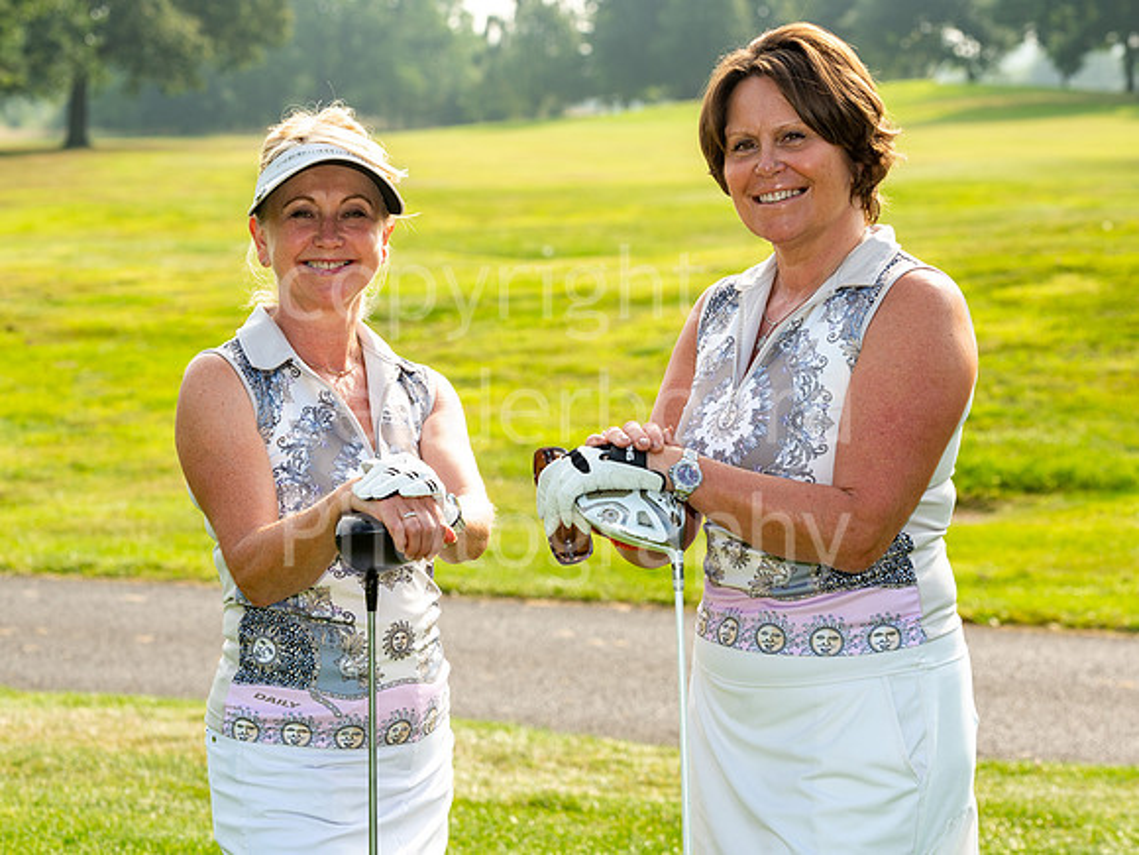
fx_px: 3999
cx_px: 530
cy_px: 398
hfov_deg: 16.2
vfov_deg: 12.2
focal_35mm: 122
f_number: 8
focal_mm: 105
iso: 100
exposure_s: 1/200
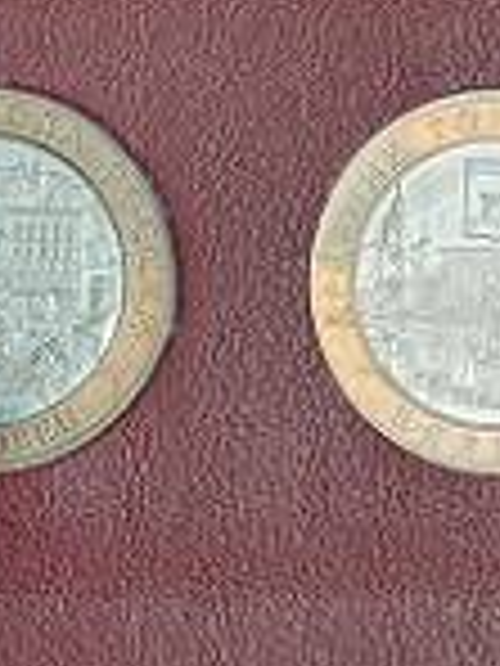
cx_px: -293
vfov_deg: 15.7
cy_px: 680
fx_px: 2369
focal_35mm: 123
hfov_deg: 11.5
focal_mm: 5.25
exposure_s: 1/25
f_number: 1.75
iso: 709
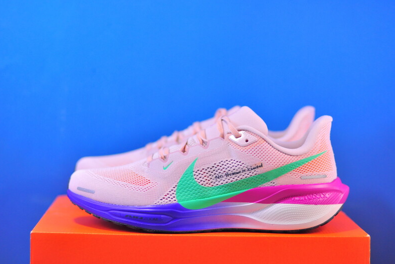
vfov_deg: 18.0
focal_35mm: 76
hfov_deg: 26.6
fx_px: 834
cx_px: 195
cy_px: 132
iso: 250
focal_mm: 50
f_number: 2
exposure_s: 1/320
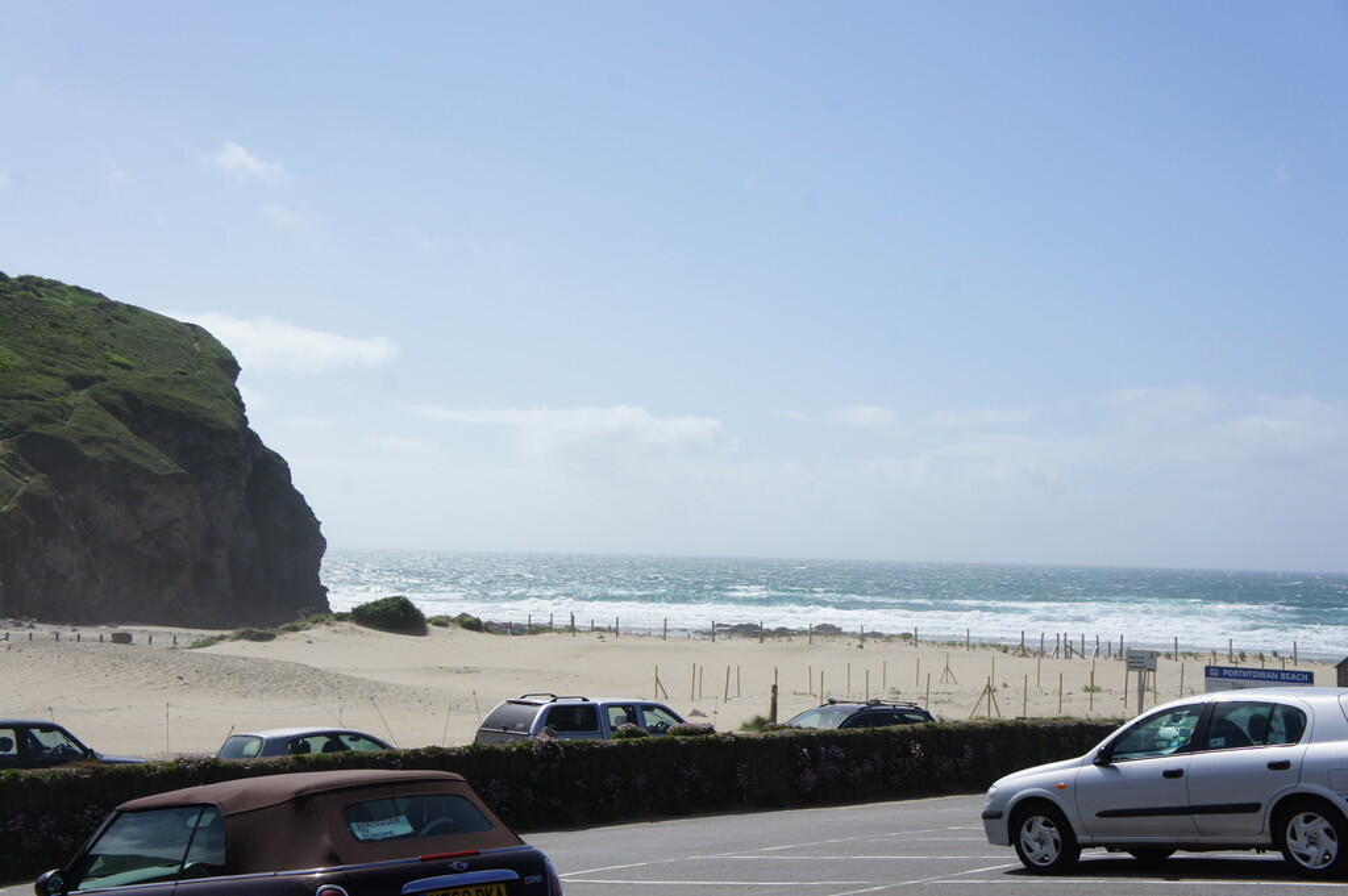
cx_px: 674
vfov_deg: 24.4
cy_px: 448
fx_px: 2076
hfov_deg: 36.0
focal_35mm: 56
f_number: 13
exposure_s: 1/400
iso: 200
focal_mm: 37
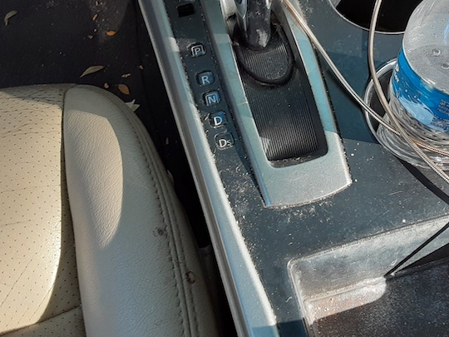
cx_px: 318
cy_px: 107
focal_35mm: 40
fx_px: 519
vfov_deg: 35.5
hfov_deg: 45.7
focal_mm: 2.91
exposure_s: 1/60
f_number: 1.9
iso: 40
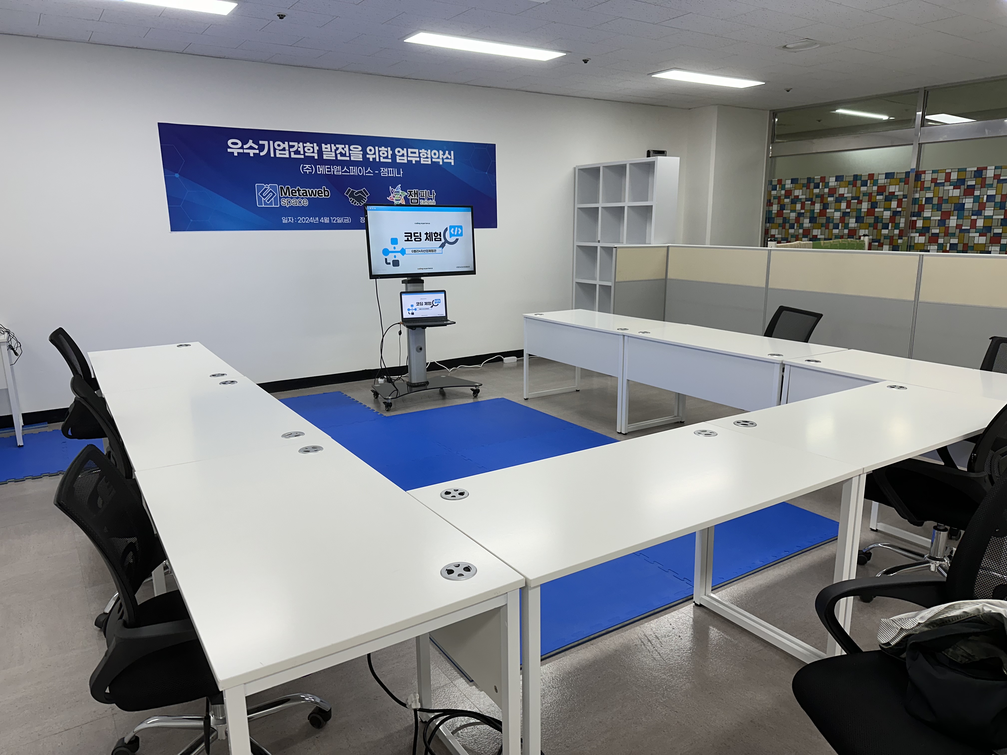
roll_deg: +1.3
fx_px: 698
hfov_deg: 71.6
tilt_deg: -12.4
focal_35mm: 24
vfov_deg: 56.8
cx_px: 504
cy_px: 378
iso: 50
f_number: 1.78
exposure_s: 1/124
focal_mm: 6.86
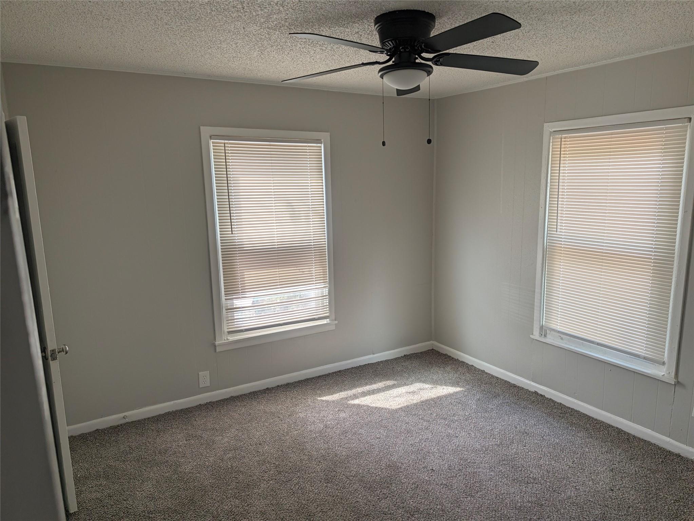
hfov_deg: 71.6
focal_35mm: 24
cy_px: 260
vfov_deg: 56.8
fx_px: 481
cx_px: 347
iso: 57
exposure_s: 1/87
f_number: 1.68
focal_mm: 6.9
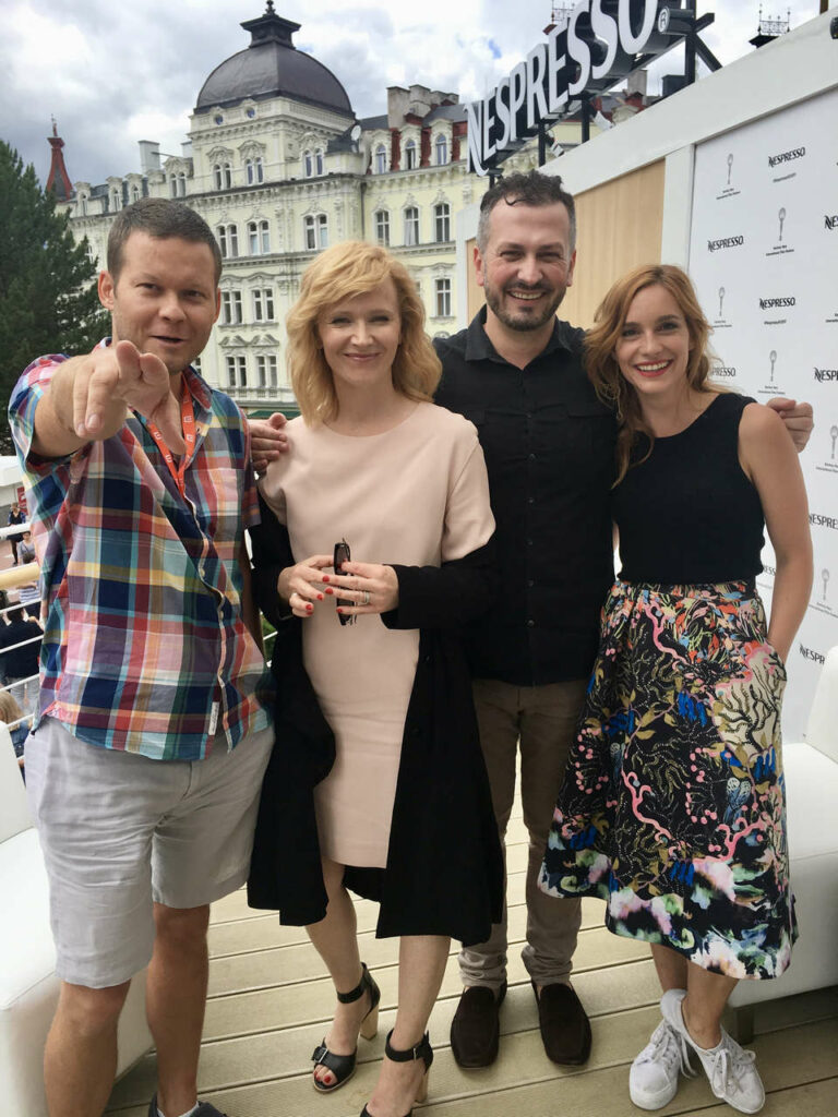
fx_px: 936
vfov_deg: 61.7
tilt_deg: -11.4
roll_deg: +2.3
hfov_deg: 48.2
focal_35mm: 29
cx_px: 419
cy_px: 558
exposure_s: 1/950
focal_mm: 4.15
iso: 25
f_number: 2.2
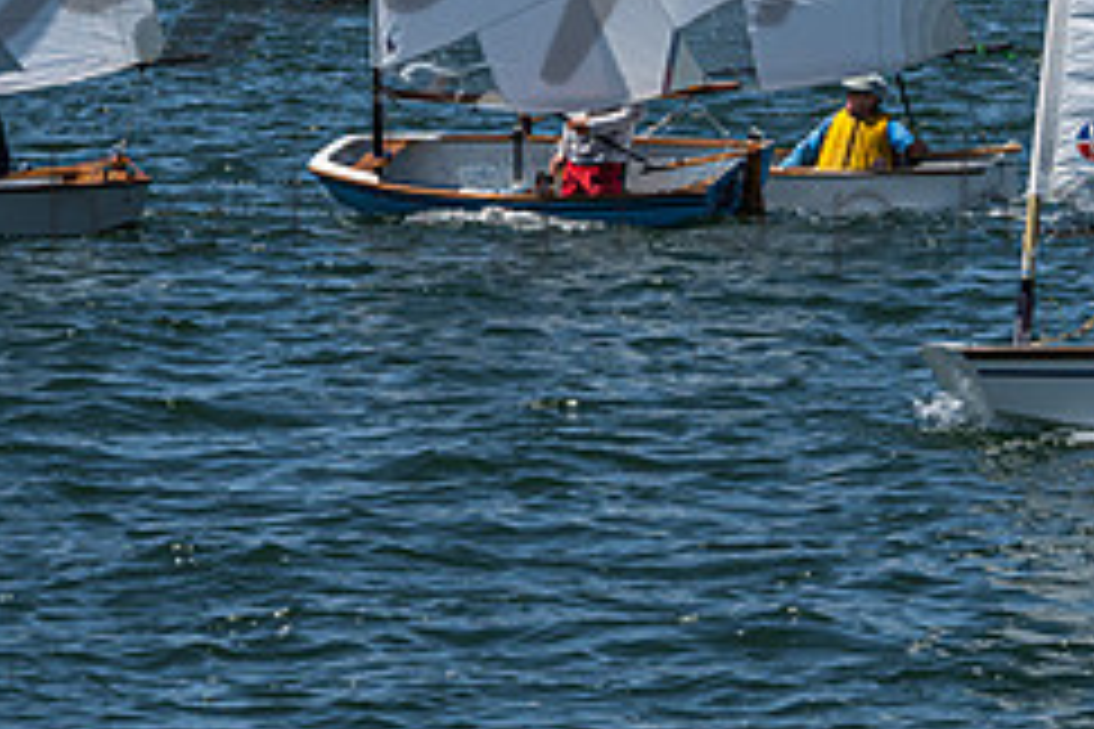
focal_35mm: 301
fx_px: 9146
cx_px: 795
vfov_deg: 4.6
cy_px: -133
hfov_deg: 6.8
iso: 250
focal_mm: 110
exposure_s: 1/320
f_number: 18
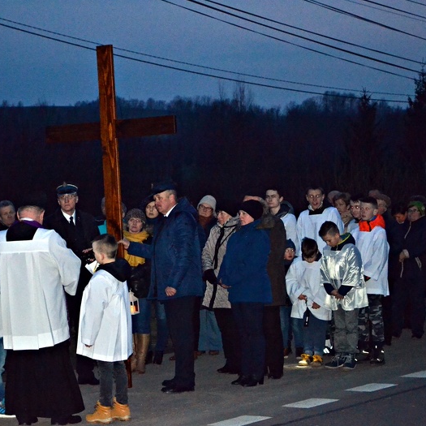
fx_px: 1392
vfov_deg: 17.4
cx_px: 142
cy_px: 213
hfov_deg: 17.4
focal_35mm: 100
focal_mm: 52
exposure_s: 1/60
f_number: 5.6
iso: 3200
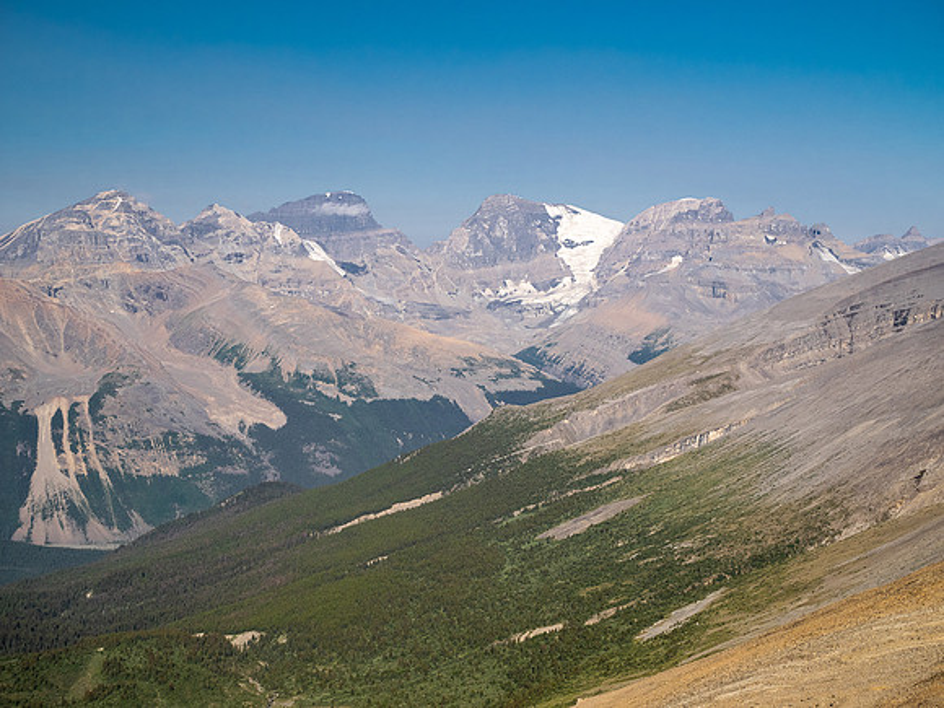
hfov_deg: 30.3
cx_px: 472
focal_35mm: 64
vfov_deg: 22.9
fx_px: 1745
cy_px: 354
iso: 200
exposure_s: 1/320
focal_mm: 32
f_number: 8
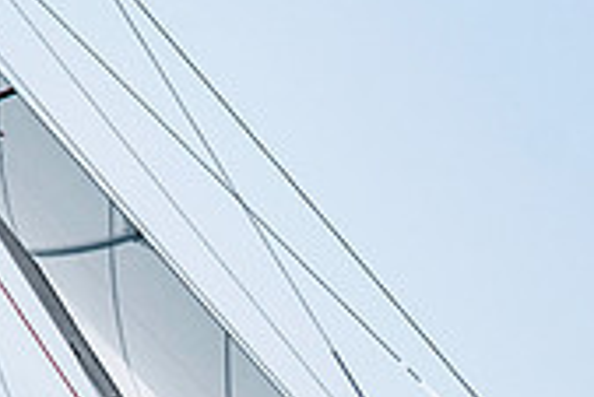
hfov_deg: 1.2
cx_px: 583
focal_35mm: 1662
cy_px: 641
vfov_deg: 0.8
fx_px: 27446
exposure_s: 1/2500
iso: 320
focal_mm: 300
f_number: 5.6
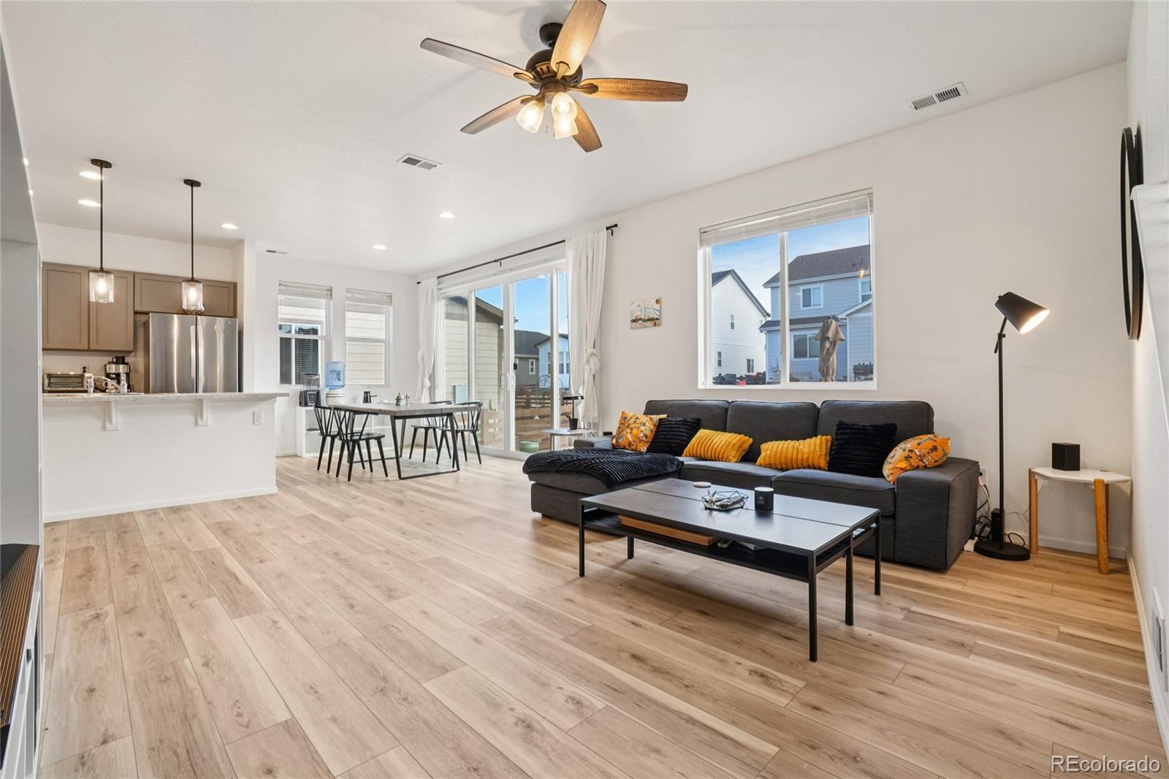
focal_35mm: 15
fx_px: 487
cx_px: 584
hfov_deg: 100.4
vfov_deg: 77.3
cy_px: 390
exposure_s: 1/40
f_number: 8
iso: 400
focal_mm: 10
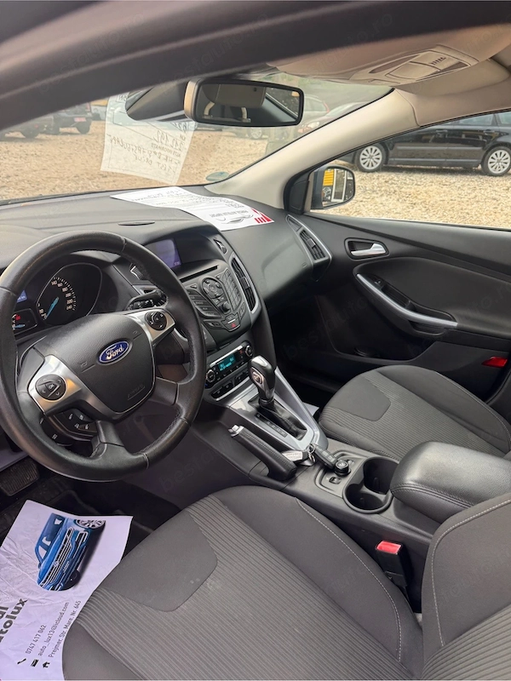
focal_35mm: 24
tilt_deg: -29.2
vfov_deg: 71.6
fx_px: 472
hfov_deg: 56.8
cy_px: 340
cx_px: 256
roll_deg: -0.3
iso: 125
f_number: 1.78
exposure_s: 1/121
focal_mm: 6.76
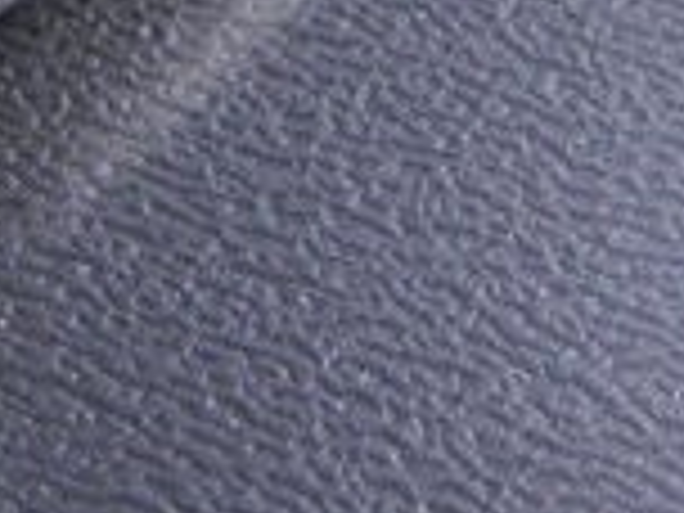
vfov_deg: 7.5
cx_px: 540
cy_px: -518
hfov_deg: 10.4
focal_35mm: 189
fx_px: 3735
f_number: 3.8
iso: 400
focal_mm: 8.1
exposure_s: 1/56.2
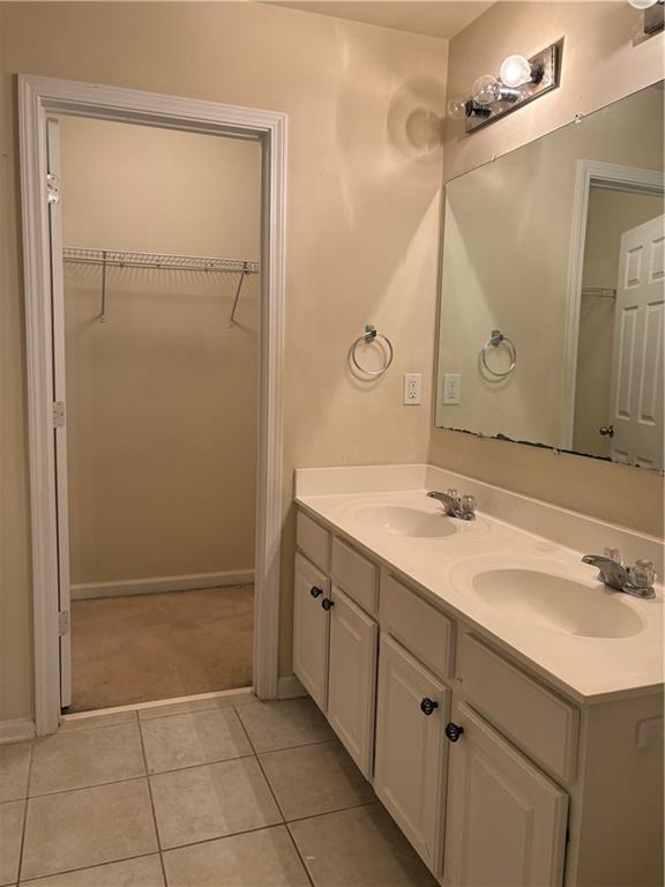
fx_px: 666
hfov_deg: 53.1
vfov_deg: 67.3
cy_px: 444
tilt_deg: -6.7
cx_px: 332
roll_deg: -1.2
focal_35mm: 26
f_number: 1.6
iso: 125
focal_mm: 5.96
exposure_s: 1/60
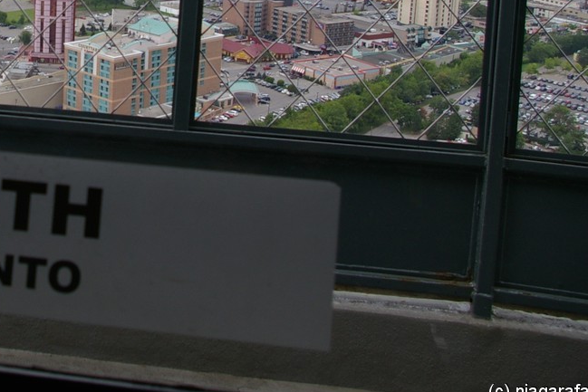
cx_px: 46
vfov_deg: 21.6
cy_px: -23
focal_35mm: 60
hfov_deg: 31.6
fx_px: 980
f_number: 5.6
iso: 200
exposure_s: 1/90
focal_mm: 18
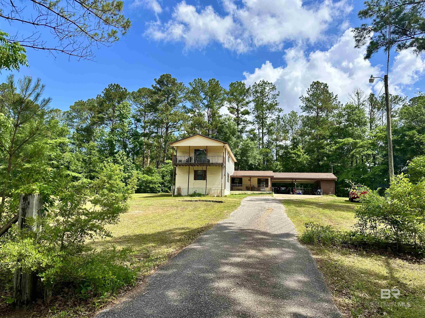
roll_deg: -1.6
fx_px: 295
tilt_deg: +9.1
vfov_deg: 56.8
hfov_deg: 71.6
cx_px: 212
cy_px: 159
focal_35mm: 24
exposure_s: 1/3472
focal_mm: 6.86
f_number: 1.78
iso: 80
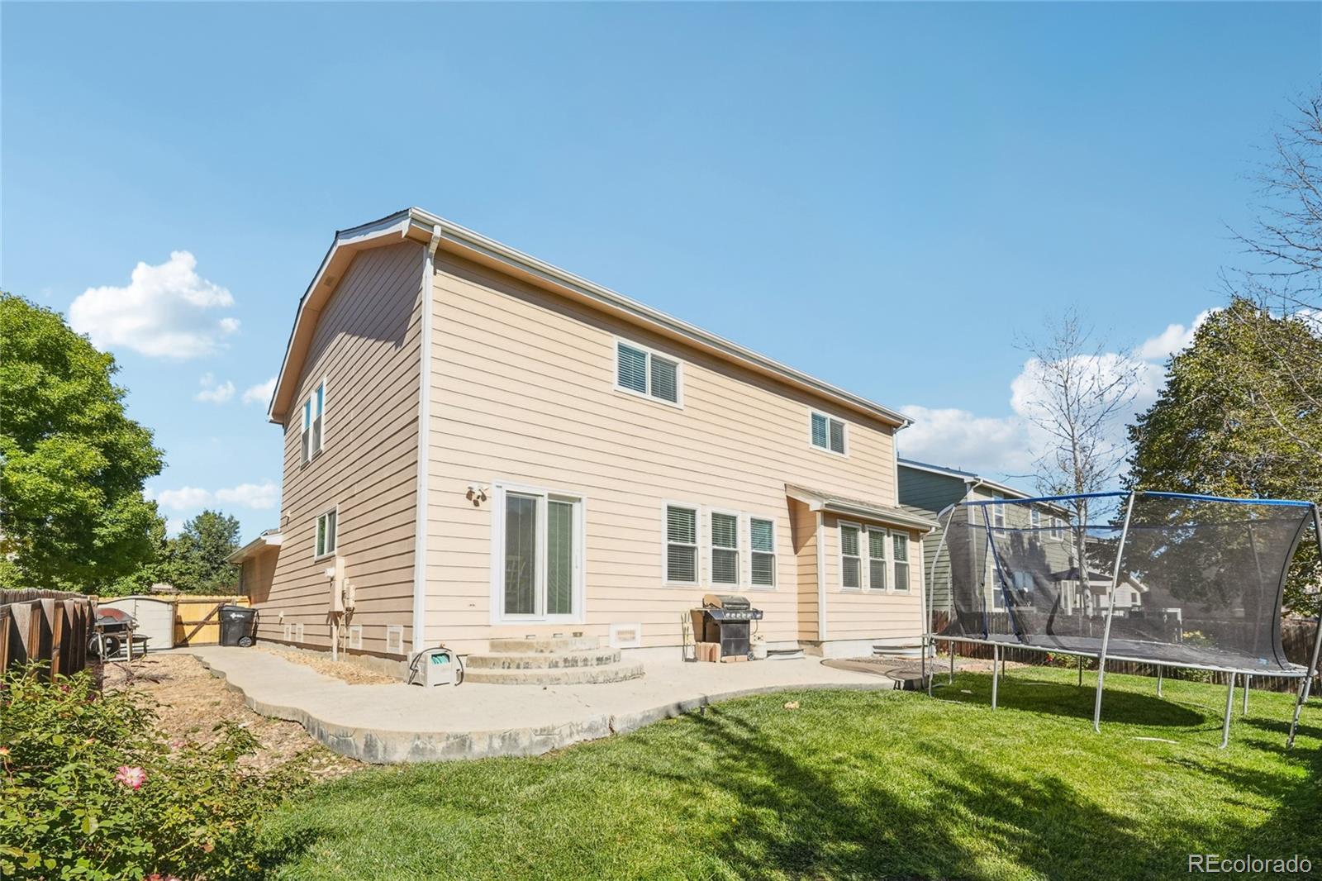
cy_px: 440
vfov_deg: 77.3
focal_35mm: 15
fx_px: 551
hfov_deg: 100.4
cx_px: 661
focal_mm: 10
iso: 800
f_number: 8
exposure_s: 1/640
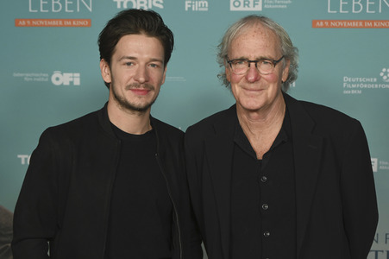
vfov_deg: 18.2
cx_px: 194
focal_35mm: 75
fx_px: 810
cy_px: 130
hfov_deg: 27.0
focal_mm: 75
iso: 1000
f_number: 6
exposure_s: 1/200
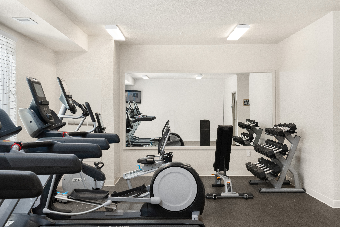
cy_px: 114
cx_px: 170
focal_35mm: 48
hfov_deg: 41.1
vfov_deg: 28.1
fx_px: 453
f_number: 11
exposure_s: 1/40
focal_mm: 48
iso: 640
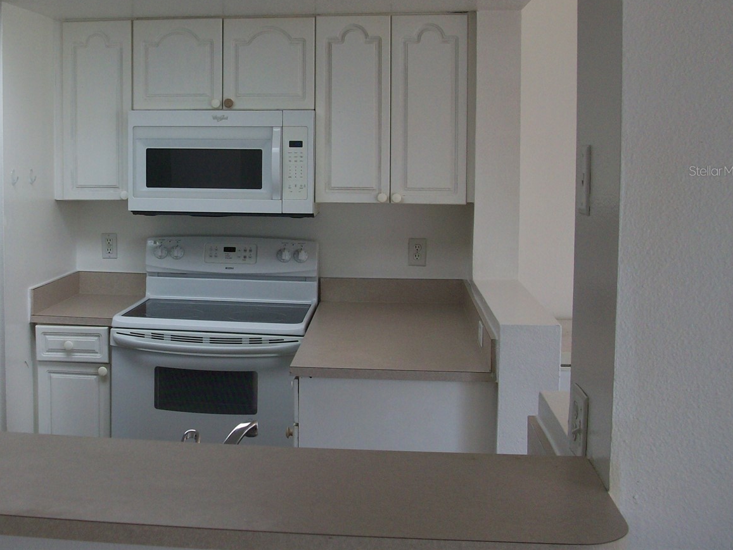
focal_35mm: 47
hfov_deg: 39.9
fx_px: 995
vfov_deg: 30.6
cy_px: 170
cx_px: 242
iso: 64
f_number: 2.8
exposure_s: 1/62.9
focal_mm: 5.7
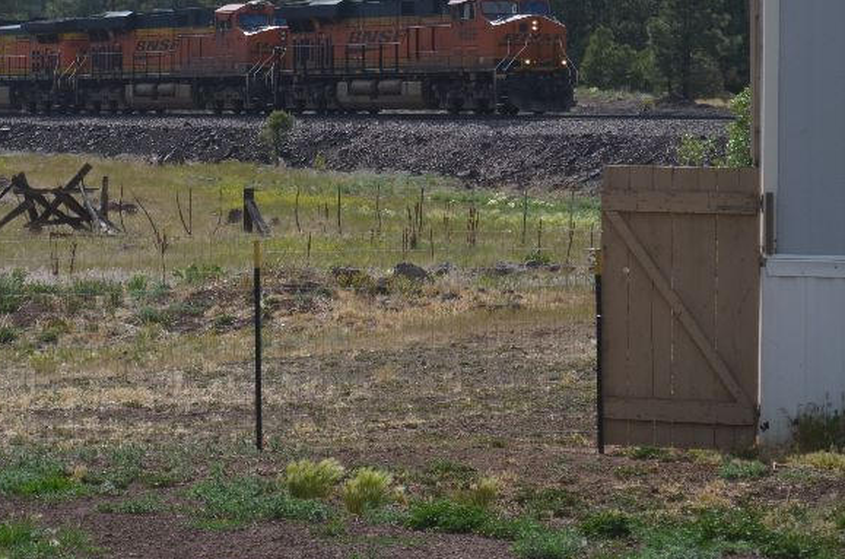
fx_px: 4005
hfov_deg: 12.0
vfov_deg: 8.0
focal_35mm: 171
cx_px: 134
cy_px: 30
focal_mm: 55
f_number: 5.6
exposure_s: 1/640
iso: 100
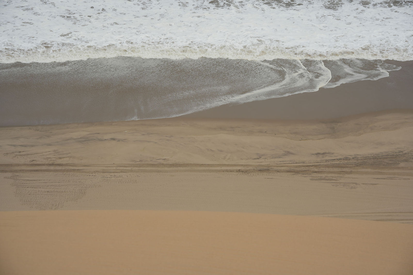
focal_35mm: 104
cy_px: 138
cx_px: 206
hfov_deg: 19.6
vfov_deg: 13.2
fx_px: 1193
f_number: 9
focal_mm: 104
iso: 100
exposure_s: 1/400
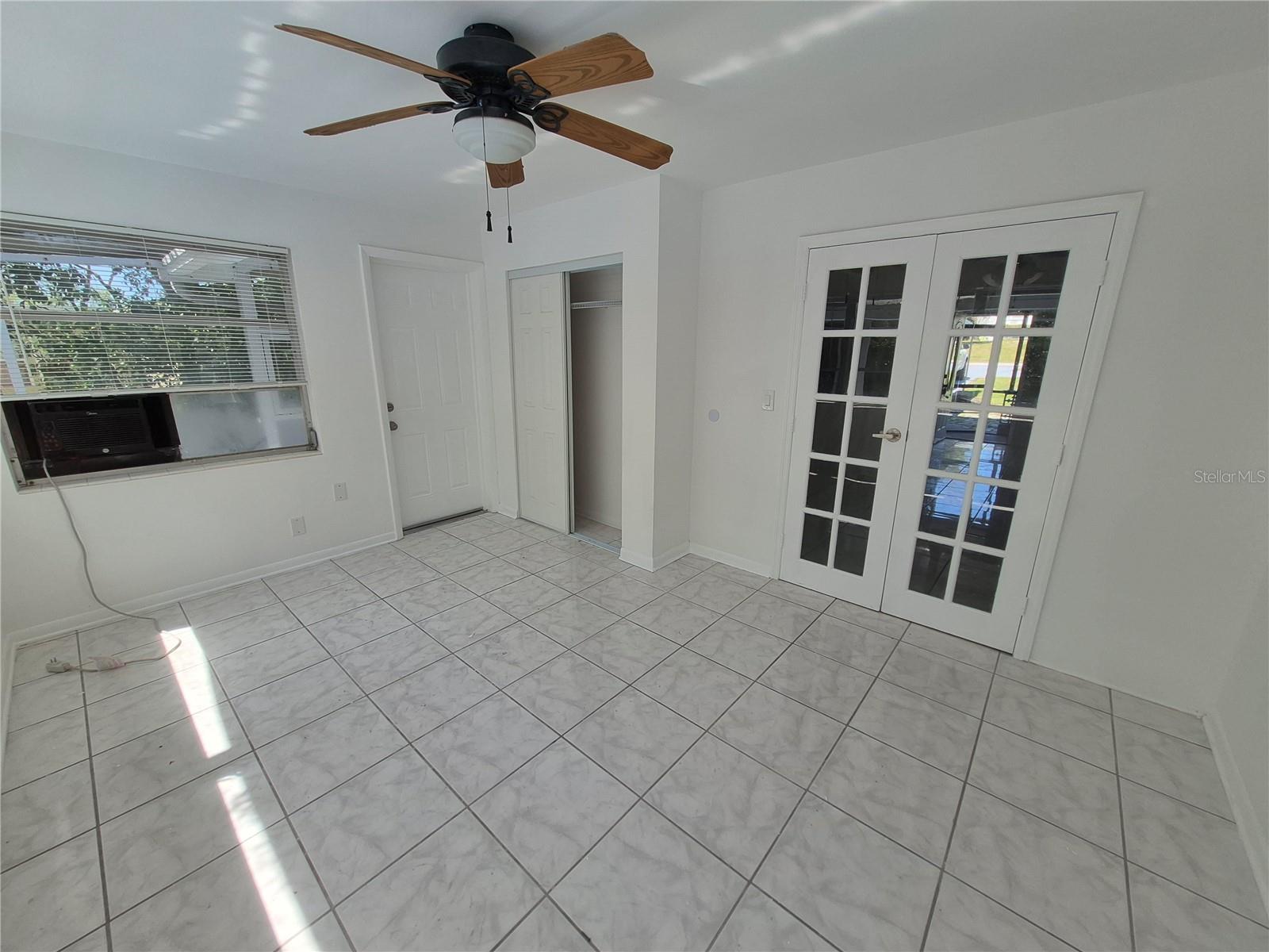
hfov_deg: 106.2
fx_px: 477
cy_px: 476
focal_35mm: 13
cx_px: 634
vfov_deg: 89.9
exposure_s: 1/209
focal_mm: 1.74
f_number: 2.2
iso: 40
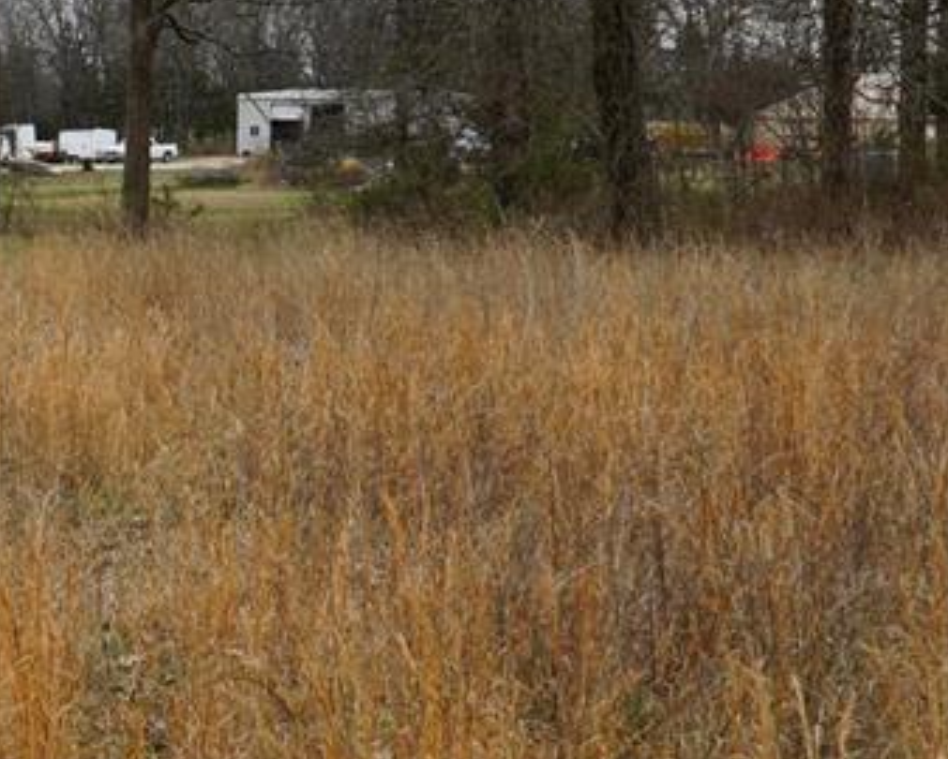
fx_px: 2639
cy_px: 221
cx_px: -34
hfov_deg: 19.7
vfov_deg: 16.3
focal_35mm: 94
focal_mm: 22
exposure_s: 1/125
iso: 100
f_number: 8
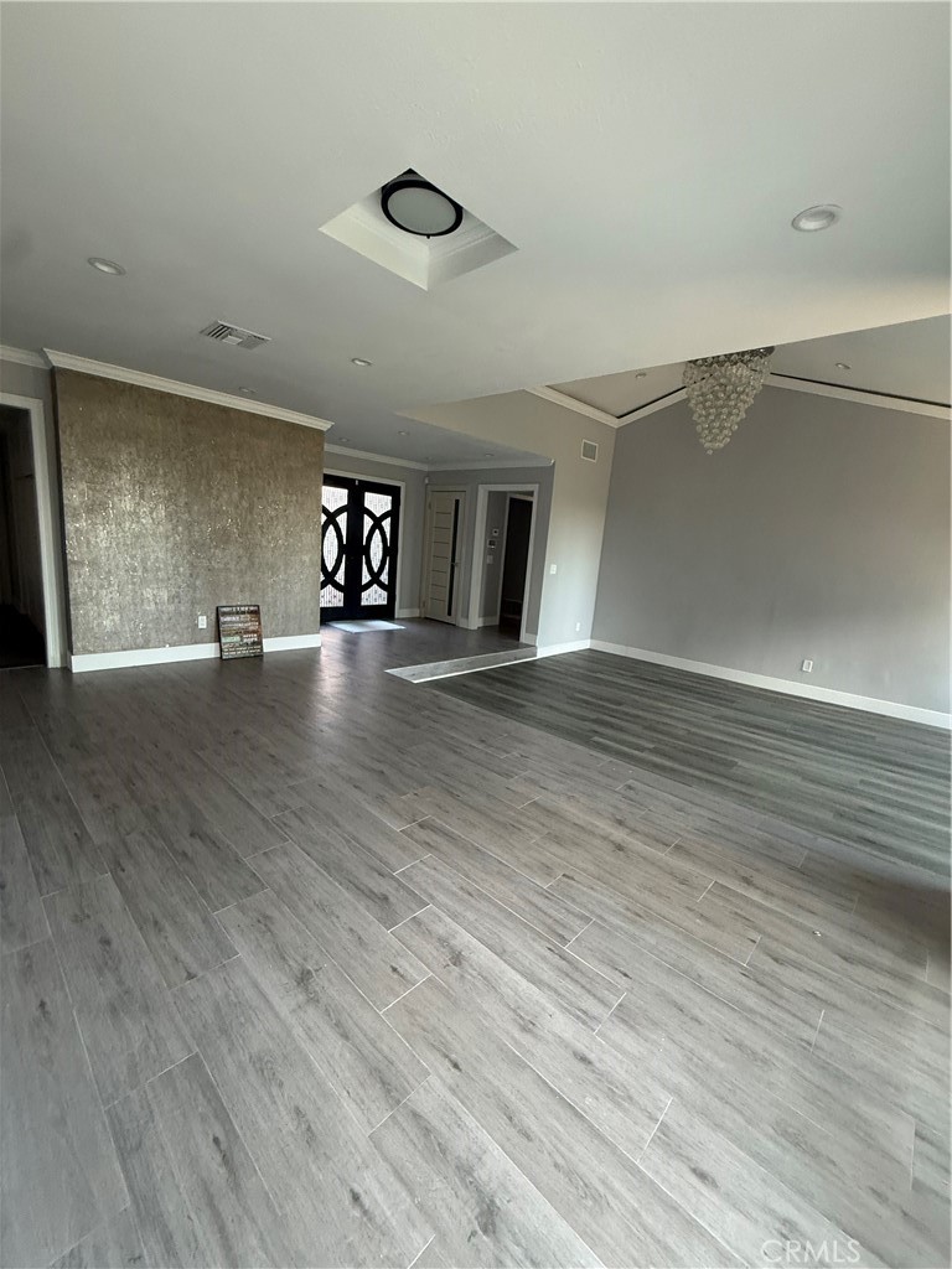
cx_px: 476
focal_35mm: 14
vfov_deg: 102.1
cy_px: 634
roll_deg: -5.0
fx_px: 513
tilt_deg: -10.0
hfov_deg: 85.7
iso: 320
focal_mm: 2.22
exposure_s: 1/61
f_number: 2.2
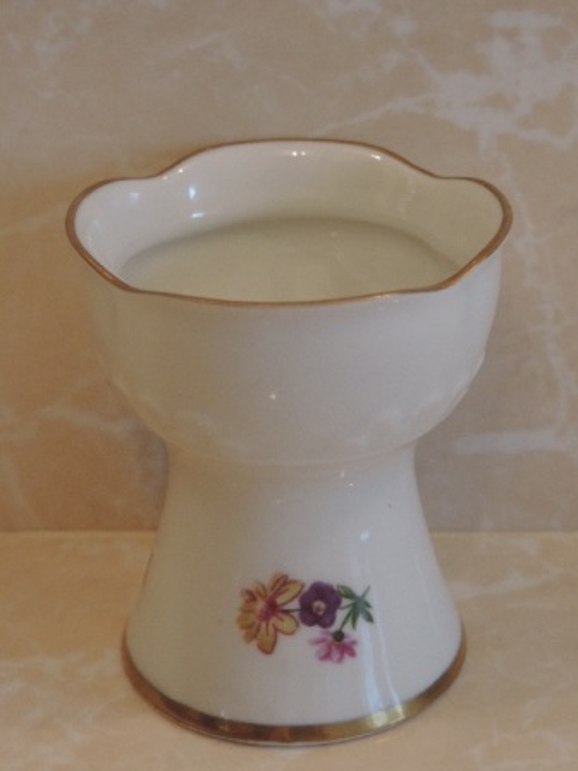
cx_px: 289
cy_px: 386
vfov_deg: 21.8
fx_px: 2004
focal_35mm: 90
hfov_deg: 16.4
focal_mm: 16
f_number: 4.1
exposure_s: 1/40
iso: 400
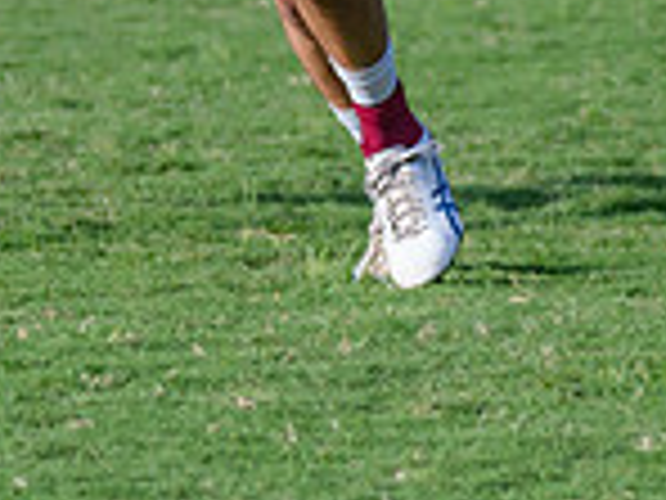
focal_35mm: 959
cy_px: -214
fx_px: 18451
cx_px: 182
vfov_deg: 1.6
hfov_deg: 2.1
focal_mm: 170
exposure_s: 1/2500
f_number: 4
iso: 1000
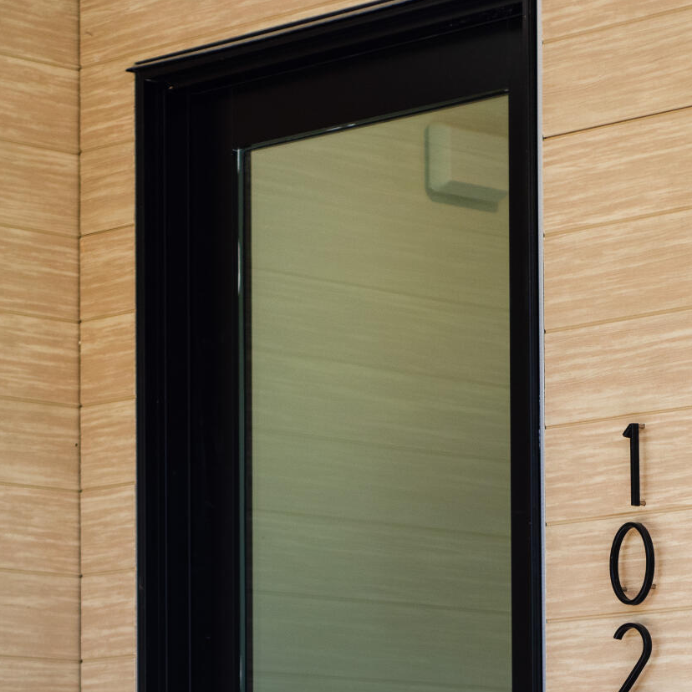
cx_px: 508
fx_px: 3483
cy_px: 771
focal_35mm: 154
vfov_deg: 11.2
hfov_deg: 11.3
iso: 400
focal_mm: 50
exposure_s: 1/640
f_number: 3.5
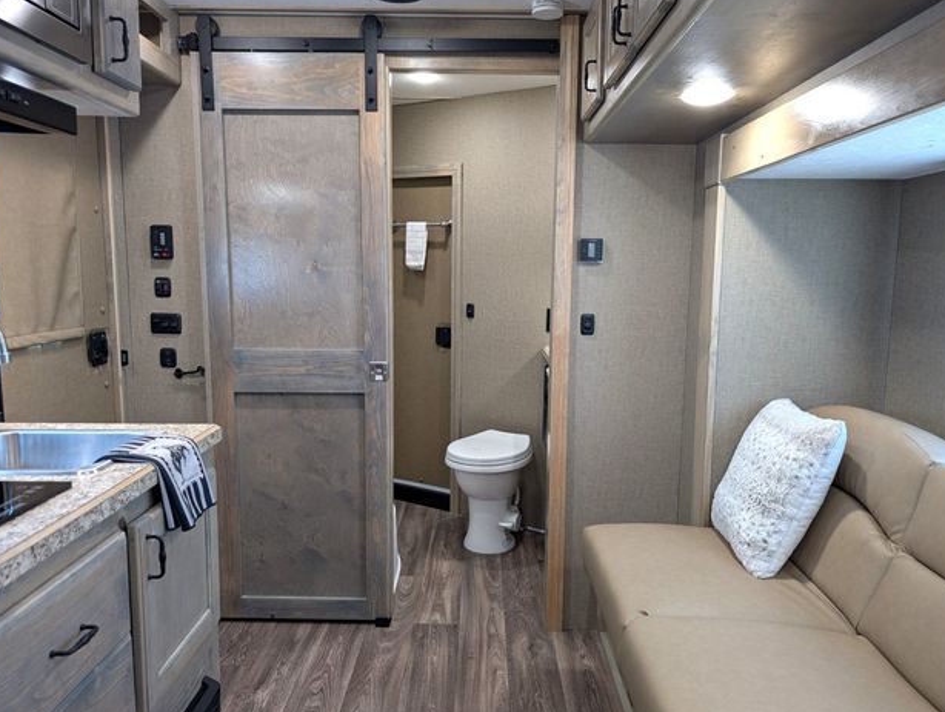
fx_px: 684
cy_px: 363
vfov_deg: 55.0
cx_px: 474
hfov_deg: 69.3
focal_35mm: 25
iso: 71
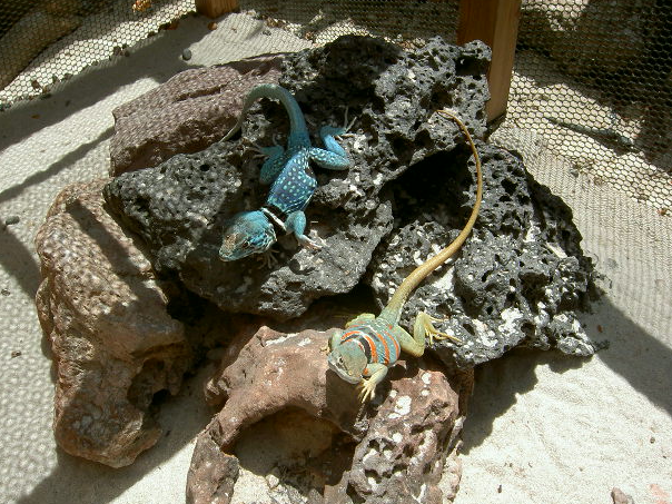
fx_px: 699
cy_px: 244
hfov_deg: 51.4
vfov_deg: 39.7
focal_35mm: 36
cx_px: 332
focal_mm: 5.6
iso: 50
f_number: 4.7
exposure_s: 1/400
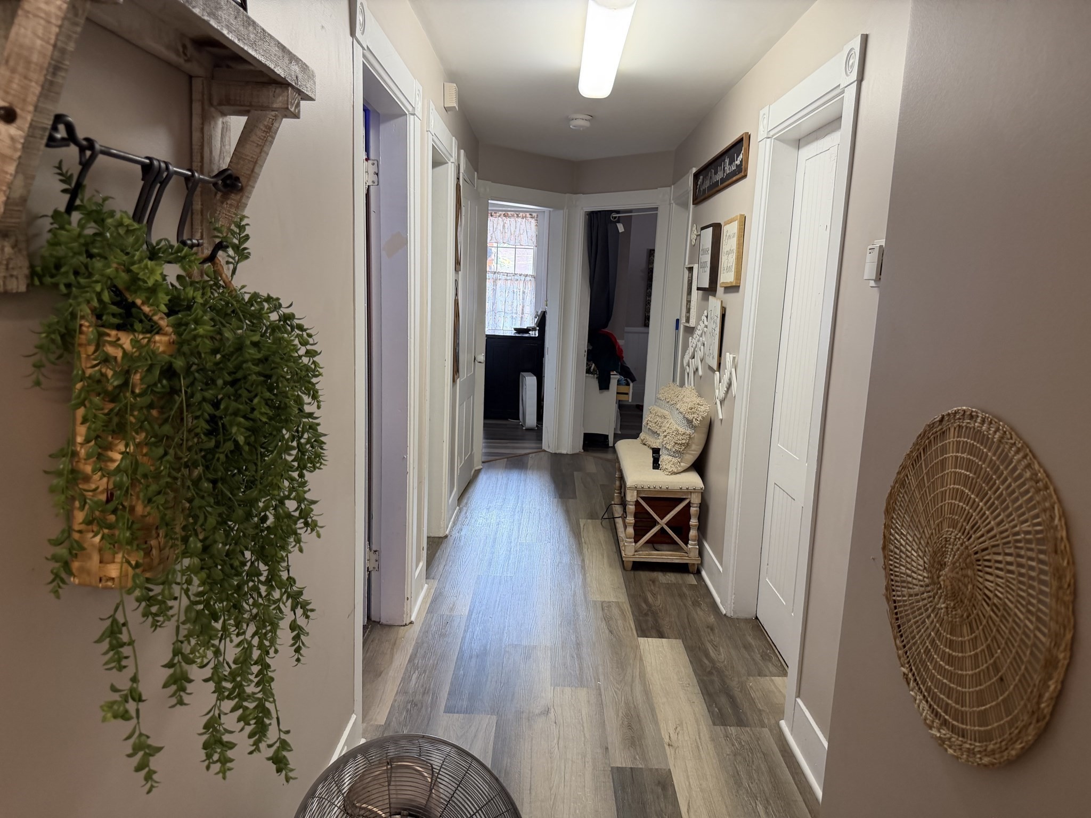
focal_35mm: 24
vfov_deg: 56.8
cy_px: 409
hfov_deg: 71.6
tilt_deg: -7.8
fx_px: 756
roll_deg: -2.5
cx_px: 546
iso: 200
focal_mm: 6.76
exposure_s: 1/60
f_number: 1.78
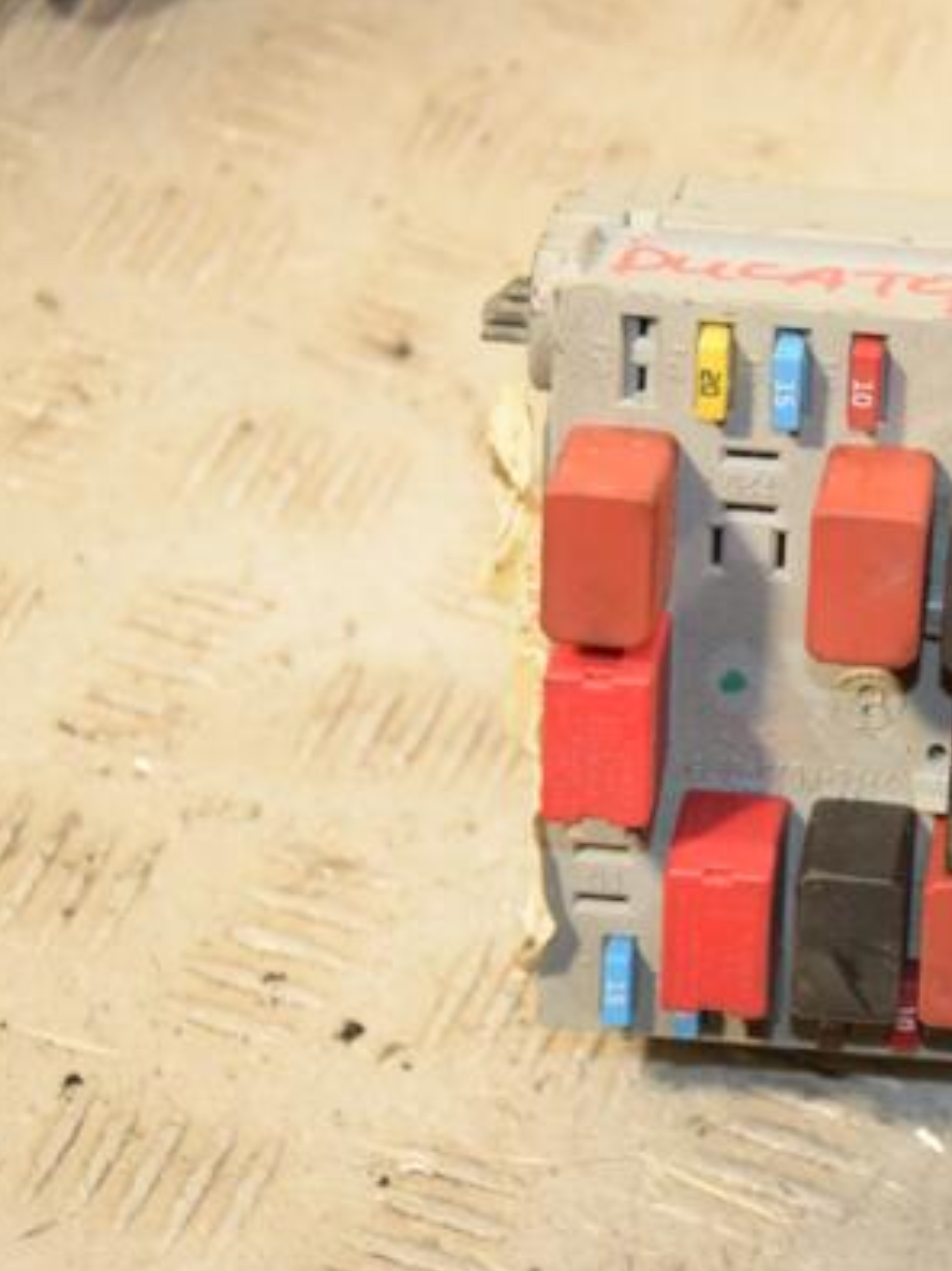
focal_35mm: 127
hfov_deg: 11.6
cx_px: 946
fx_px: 4659
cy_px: 637
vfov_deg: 15.5
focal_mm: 58
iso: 800
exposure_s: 1/200
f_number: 5.6
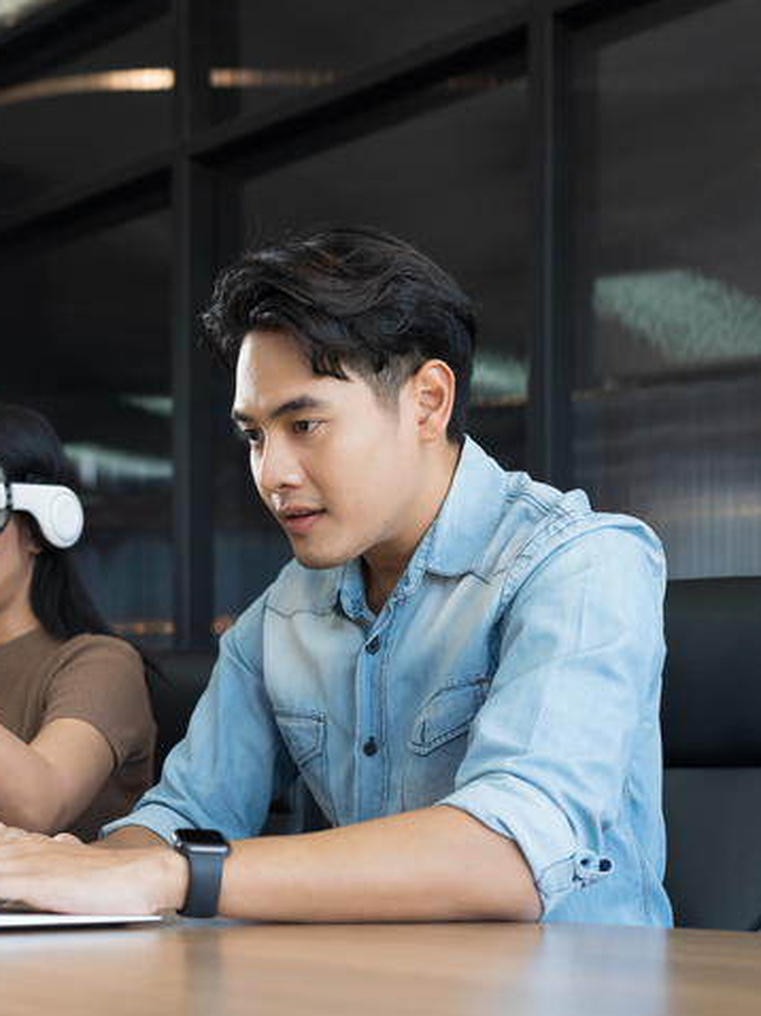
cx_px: 96
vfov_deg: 37.5
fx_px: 1496
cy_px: 507
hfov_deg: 27.6
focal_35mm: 51
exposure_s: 1/250
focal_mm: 35
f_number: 3.2
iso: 1000
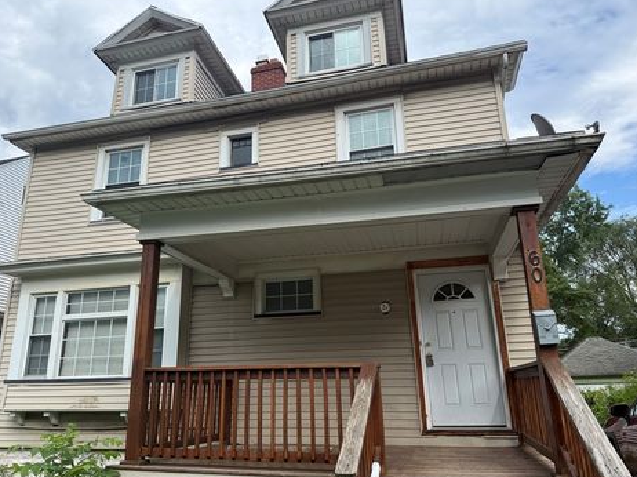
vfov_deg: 53.0
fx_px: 478
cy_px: 249
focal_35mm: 26
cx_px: 296
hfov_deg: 67.3
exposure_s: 1/1855
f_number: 1.78
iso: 100
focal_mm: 6.76
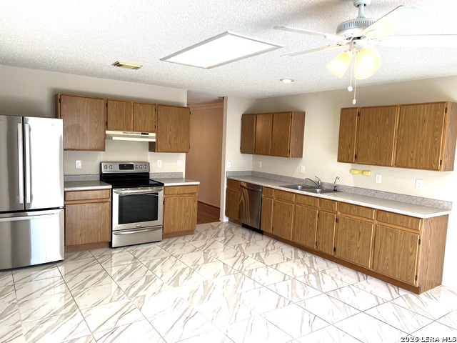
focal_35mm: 26
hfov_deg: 67.3
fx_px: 343
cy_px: 172
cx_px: 228
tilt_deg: -5.8
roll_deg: -2.0
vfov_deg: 53.1
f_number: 1.5
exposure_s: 1/120
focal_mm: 5.7
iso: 40
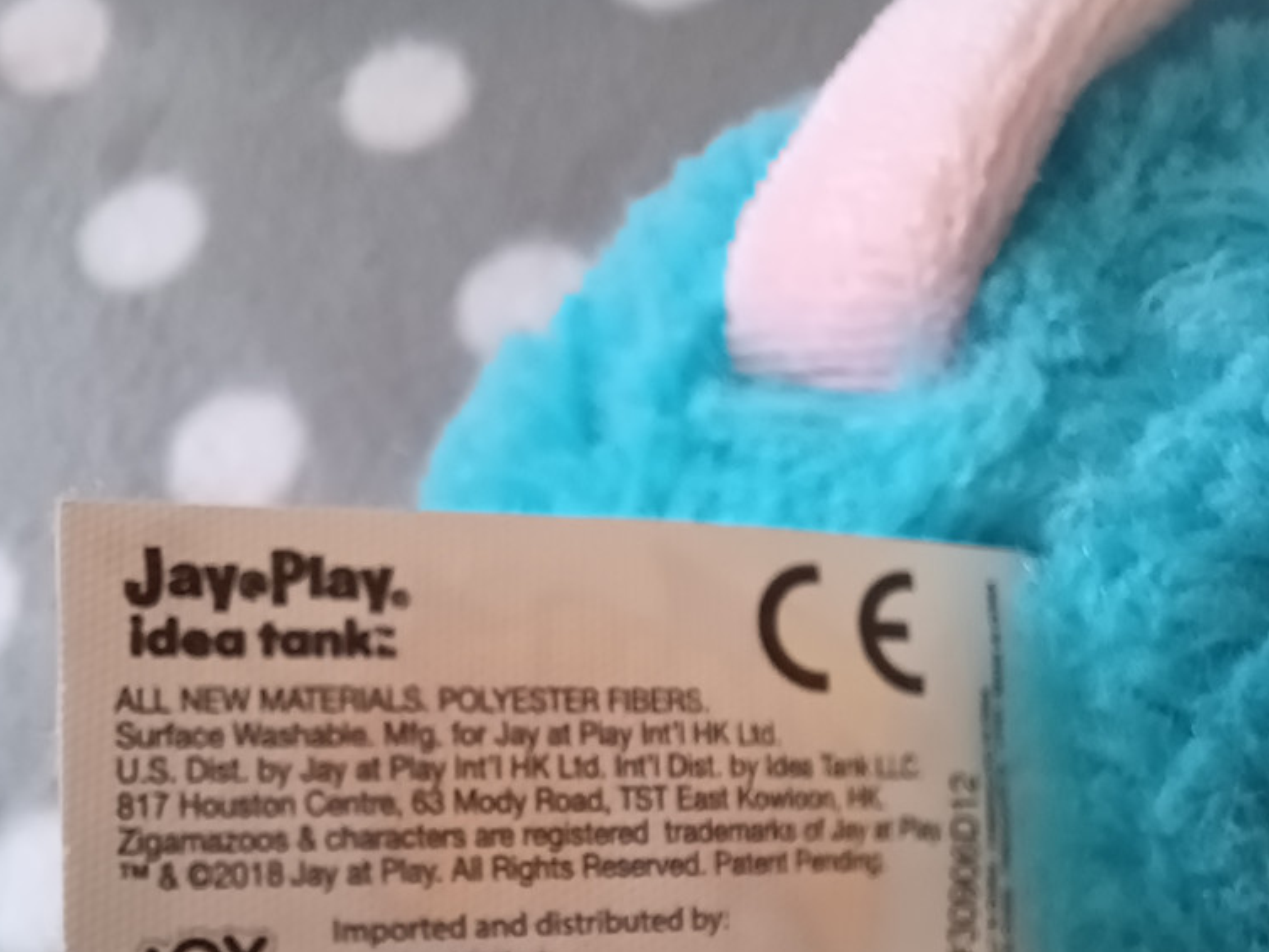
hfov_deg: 53.9
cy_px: 814
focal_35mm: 34
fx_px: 1247
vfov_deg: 39.5
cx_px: 624
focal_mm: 2.13
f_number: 2.4
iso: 320
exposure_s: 1/33.3
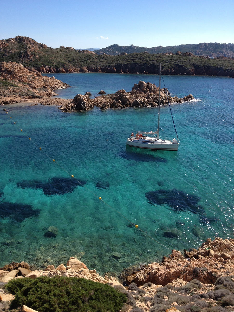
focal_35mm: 35
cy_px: 156
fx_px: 315
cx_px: 117
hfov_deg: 40.7
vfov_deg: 52.6
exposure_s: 1/1623
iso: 64
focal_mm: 4.28
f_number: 2.4
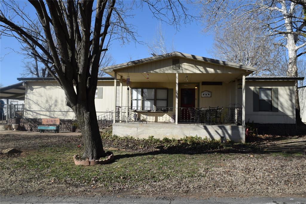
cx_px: 153
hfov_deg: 67.4
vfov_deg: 47.9
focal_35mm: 27
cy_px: 102
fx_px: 229
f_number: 10
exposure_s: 1/400
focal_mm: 18
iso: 200
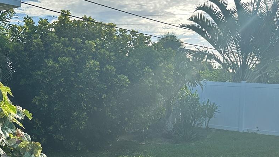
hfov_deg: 39.1
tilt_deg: -8.0
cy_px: 138
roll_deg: -2.8
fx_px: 392
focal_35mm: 53
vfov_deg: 22.2
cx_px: 128
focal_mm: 6.86
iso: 80
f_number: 1.78
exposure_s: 1/2410
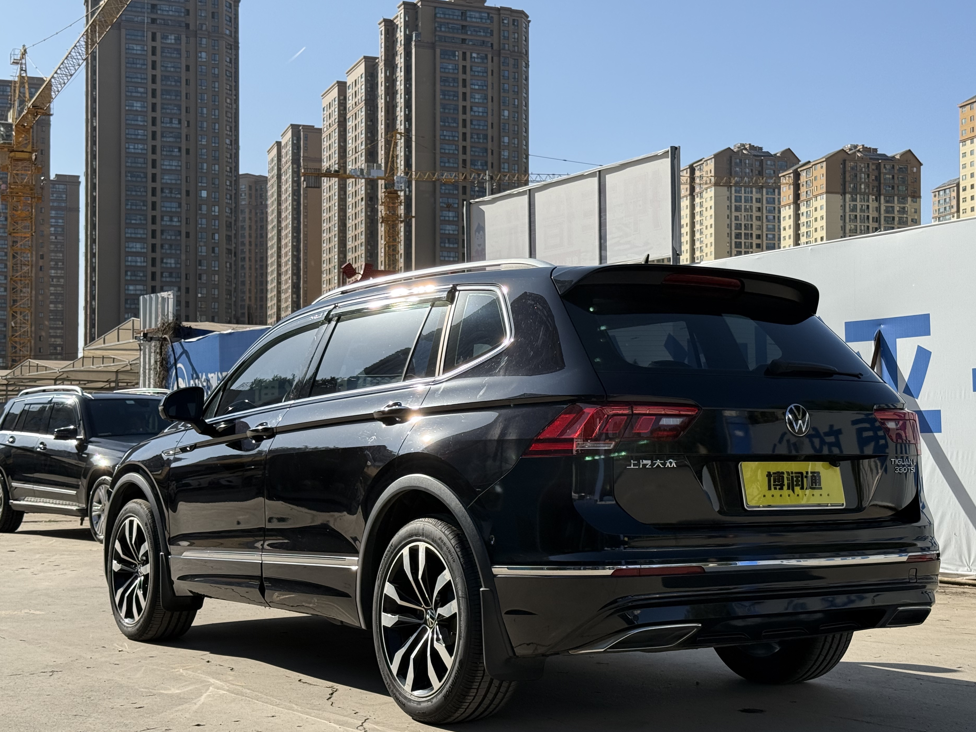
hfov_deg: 36.8
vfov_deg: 28.0
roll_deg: -0.3
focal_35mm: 52
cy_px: 371
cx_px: 519
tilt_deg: +2.7
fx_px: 1466
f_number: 1.78
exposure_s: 1/4587
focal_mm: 6.76
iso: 80
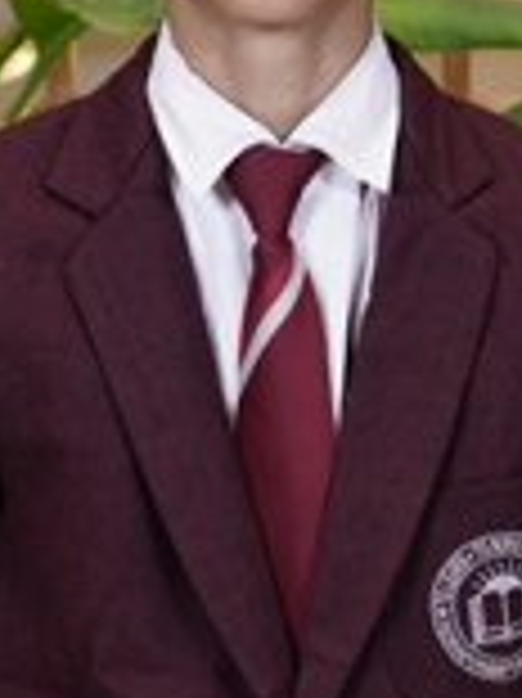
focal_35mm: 161
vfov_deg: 12.2
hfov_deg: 9.2
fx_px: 3242
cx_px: 279
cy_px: 137
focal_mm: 39
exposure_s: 1/80
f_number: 4
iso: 320
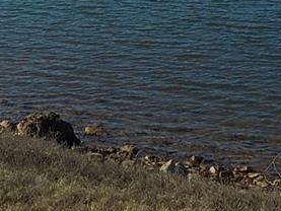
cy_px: -128
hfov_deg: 17.4
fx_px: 901
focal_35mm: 111
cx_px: 16
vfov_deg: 12.5
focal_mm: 4.1
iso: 125
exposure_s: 1/1600
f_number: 3.3
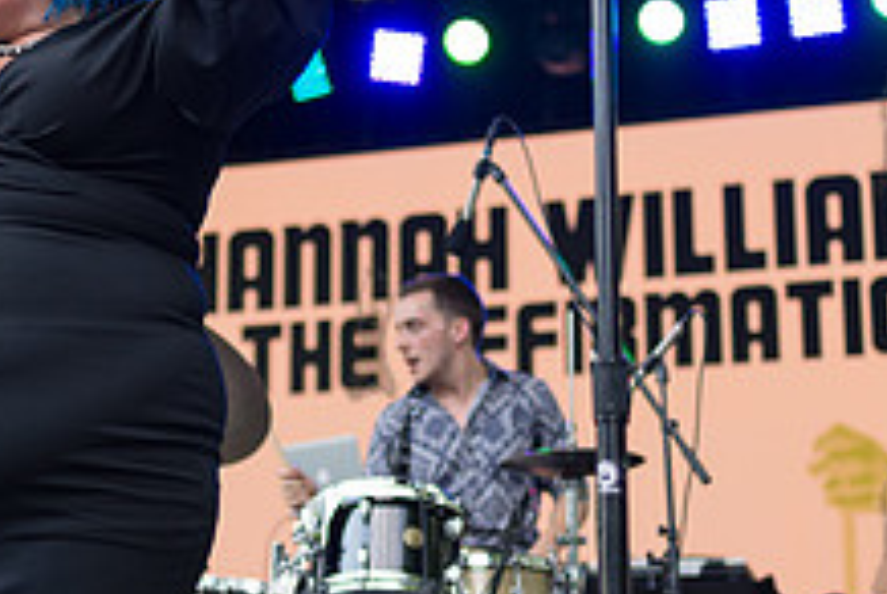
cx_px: 370
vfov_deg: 14.7
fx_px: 2294
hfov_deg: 21.9
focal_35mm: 93
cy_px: 328
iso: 200
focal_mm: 35
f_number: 2
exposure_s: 1/1250
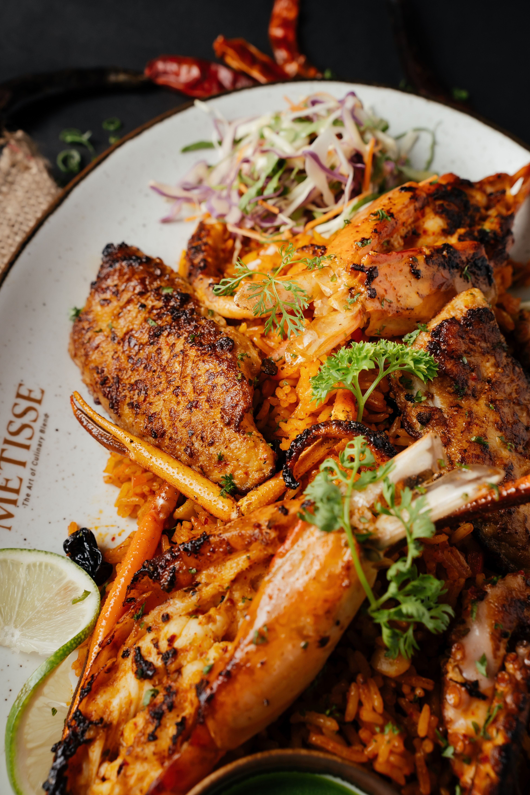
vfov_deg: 53.1
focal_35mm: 36
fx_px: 795
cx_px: 268
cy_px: 392
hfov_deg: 36.9
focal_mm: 35
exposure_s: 1/160
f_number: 7.1
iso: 640
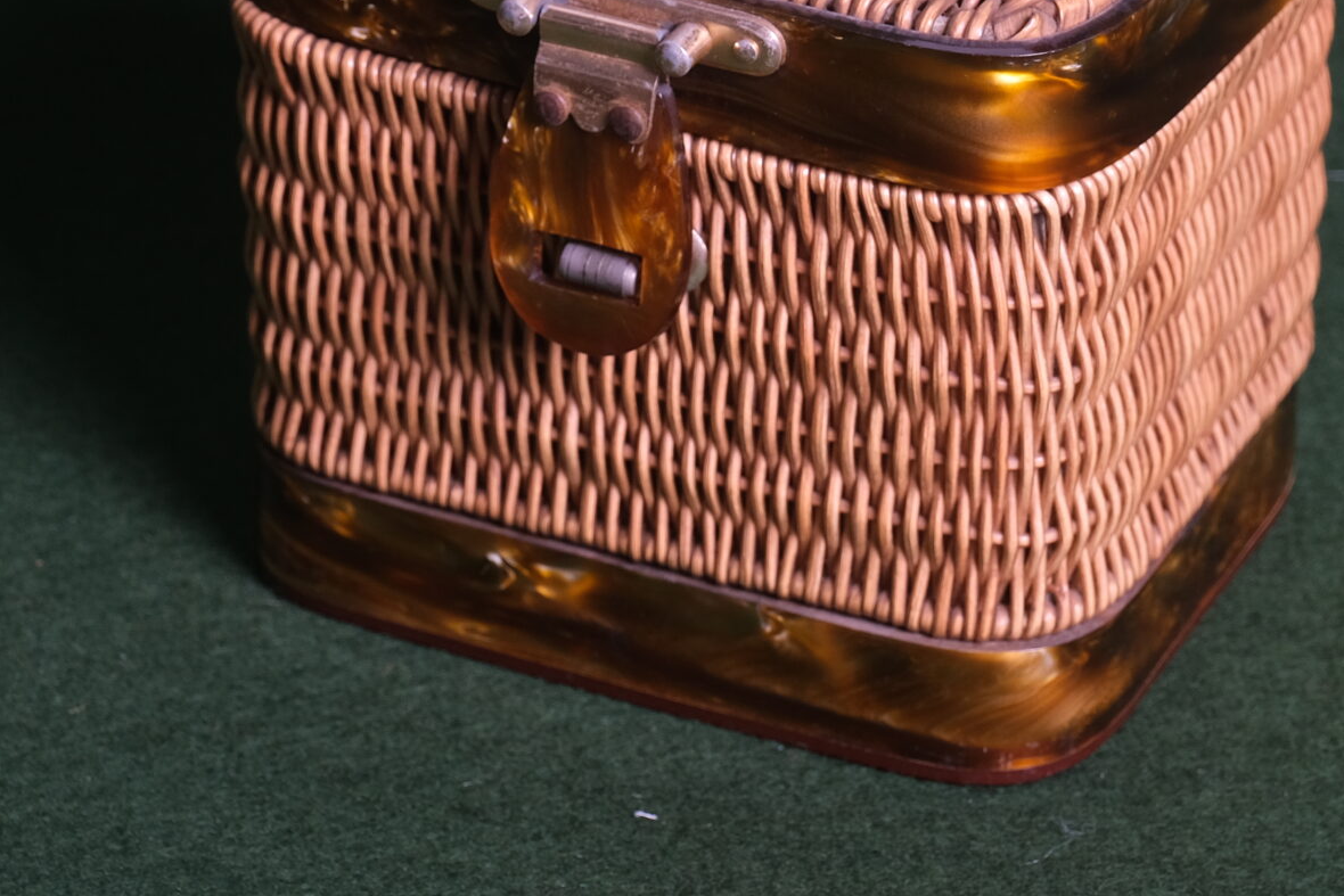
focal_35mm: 180
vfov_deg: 7.6
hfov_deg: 11.4
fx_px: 6720
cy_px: -27
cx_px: 782
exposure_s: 1/80
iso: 400
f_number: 6.4
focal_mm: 55
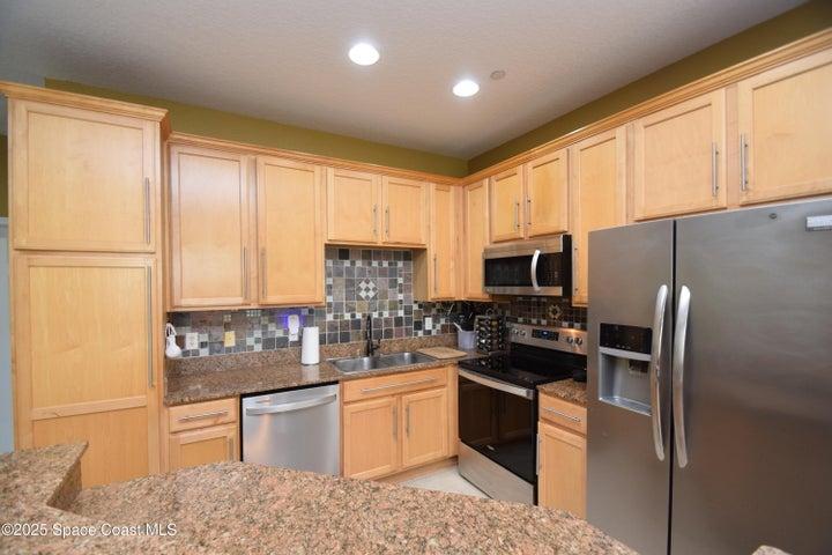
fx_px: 347
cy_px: 278
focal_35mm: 15
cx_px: 416
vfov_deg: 77.3
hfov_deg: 100.4
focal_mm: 10
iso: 800
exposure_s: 1/60
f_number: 4
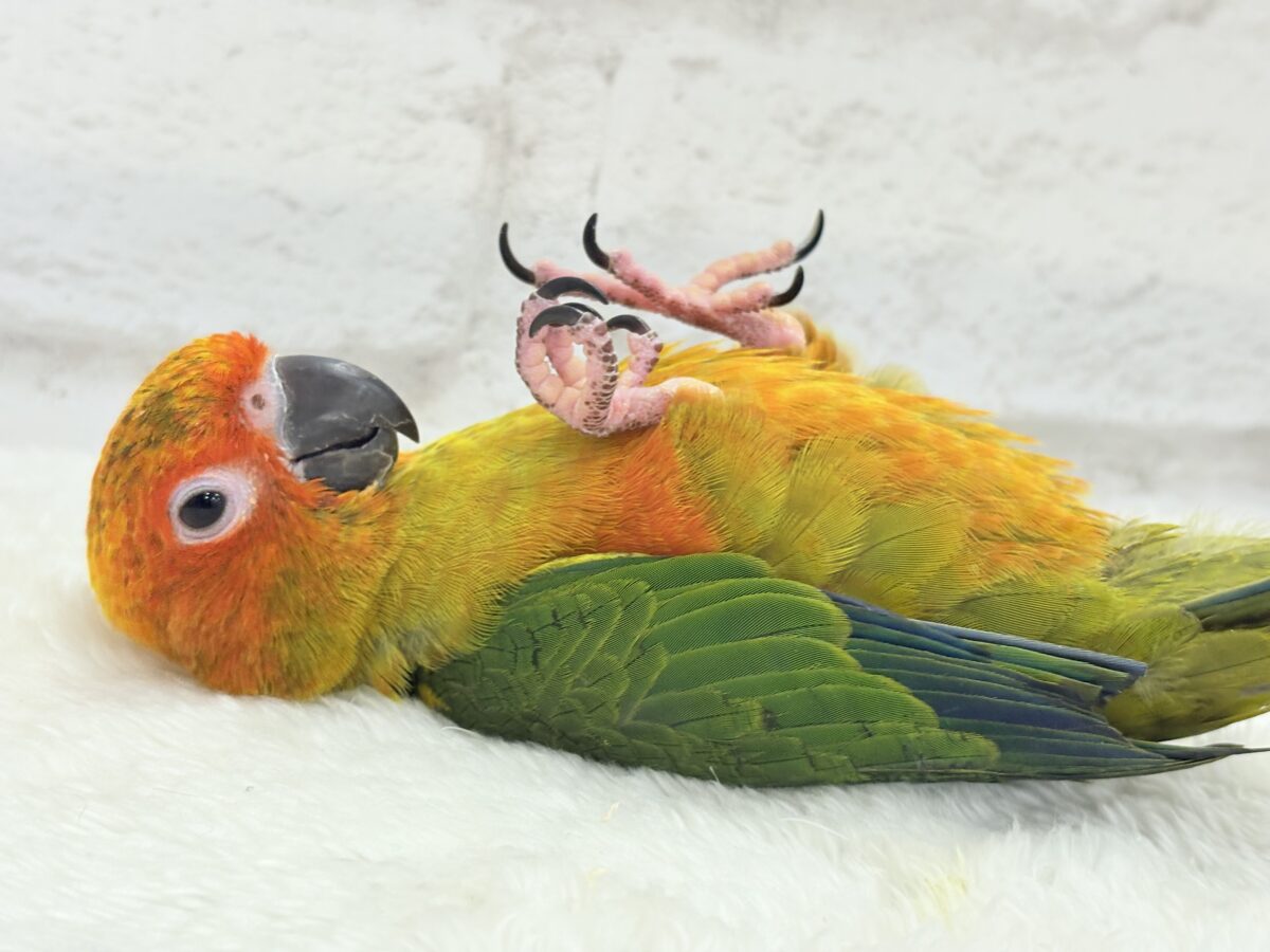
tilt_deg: -15.6
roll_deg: -7.5
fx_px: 1908
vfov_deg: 28.0
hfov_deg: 36.8
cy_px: 476
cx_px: 635
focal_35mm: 52
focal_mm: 5.96
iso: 100
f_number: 1.6
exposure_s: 1/100
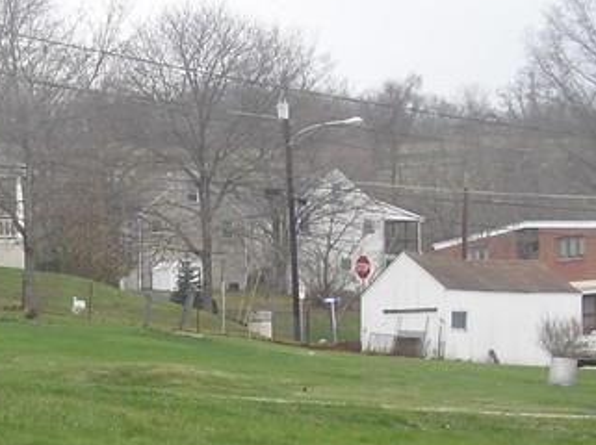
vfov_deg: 12.4
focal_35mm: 115
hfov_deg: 16.4
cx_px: -115
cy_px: 593
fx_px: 1978
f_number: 3.1
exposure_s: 1/100
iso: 100
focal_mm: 6.3
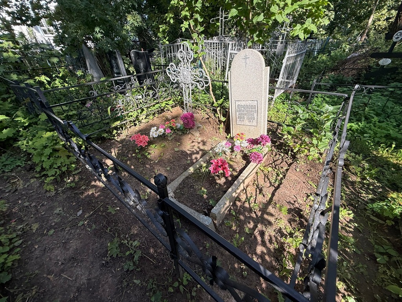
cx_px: 201
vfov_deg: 85.7
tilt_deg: -30.5
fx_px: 163
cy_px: 151
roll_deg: +3.9
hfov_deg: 102.1
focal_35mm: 14
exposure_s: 1/416
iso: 50
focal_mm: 2.22
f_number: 2.2
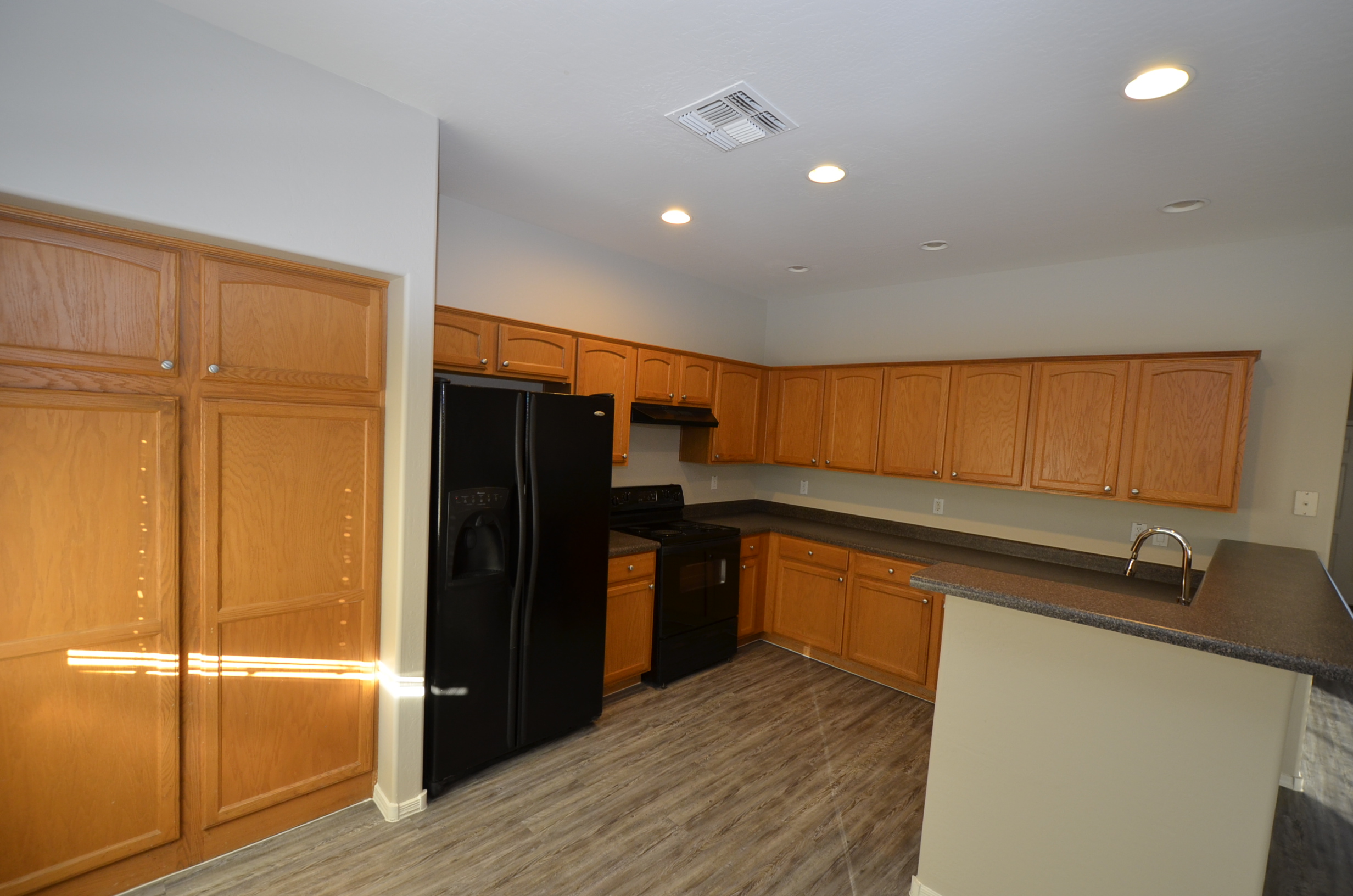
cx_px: 676
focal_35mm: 15
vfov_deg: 77.1
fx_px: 563
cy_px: 448
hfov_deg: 100.5
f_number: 4
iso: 500
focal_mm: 10
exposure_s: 1/60
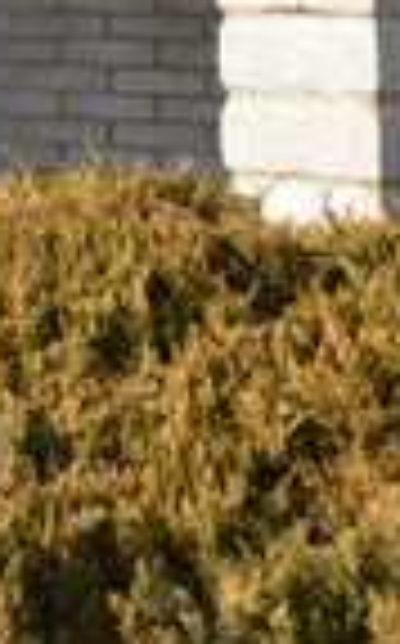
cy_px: -248
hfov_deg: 8.6
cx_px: -854
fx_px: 2152
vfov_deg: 15.9
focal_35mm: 123
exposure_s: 1/200
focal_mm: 18
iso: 100
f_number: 7.1
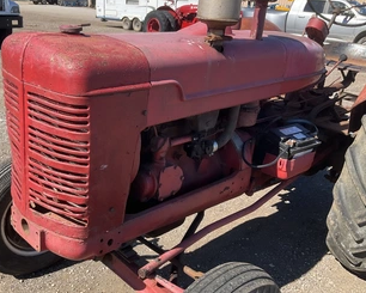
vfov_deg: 40.1
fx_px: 401
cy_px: 161
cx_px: 145
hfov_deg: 48.7
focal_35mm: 37
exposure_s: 1/816
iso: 25
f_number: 1.8
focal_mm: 3
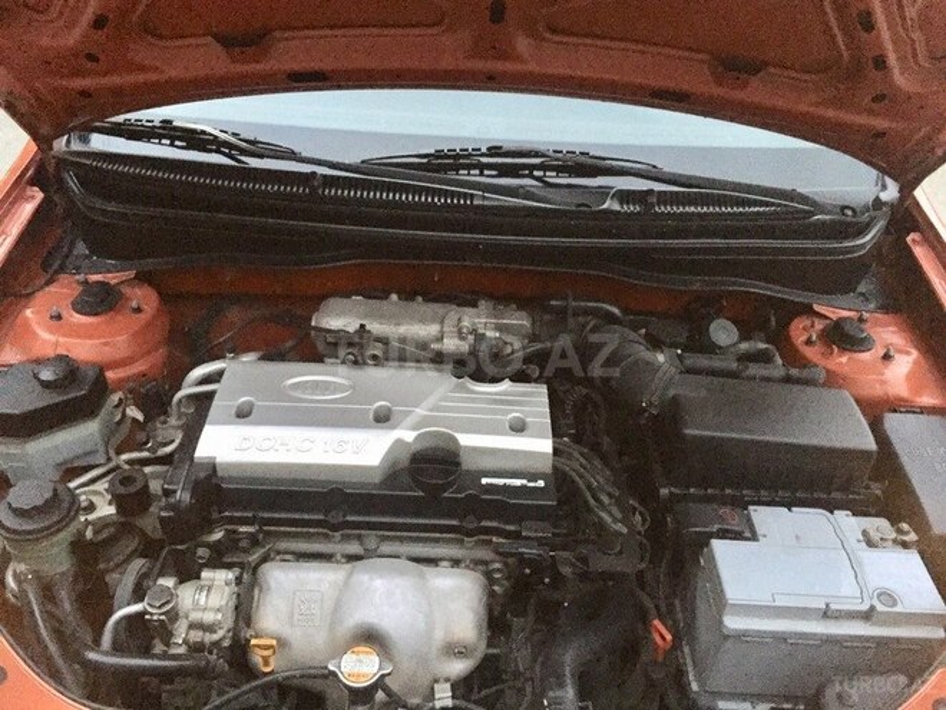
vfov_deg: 48.2
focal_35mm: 29
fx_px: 793
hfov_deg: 61.7
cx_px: 473
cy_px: 355
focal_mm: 4.15
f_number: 2.2
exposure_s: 1/17
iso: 400
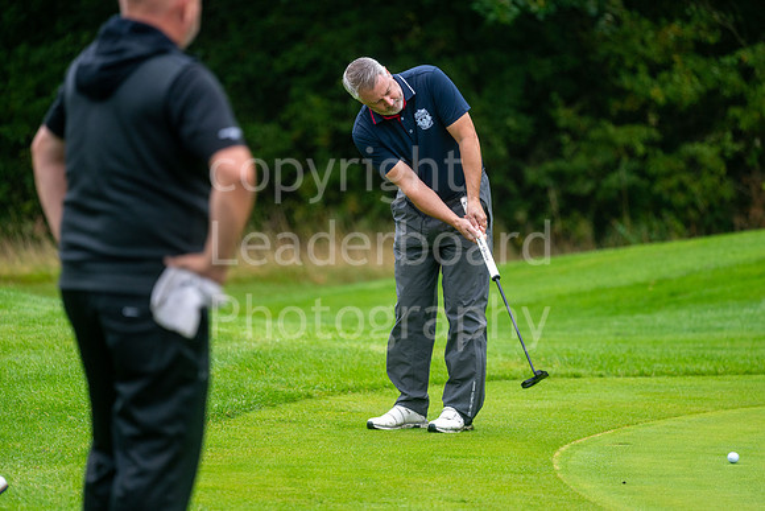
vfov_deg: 4.6
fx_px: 6376
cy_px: 256
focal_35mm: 300
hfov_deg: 6.9
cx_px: 382
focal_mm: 300
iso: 400
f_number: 4
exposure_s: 1/400
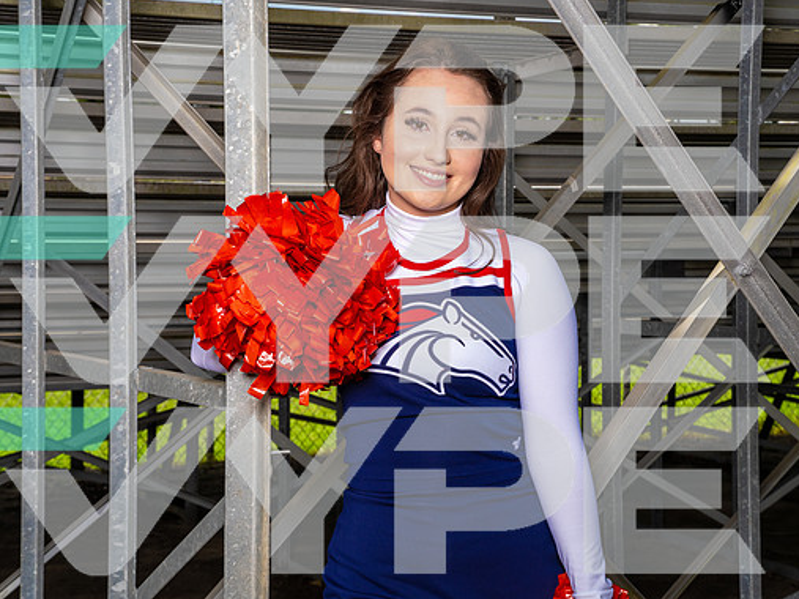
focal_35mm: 77
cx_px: 369
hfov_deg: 25.3
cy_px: 300
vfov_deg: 19.1
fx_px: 1777
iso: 200
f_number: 11
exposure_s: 1/250
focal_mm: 70
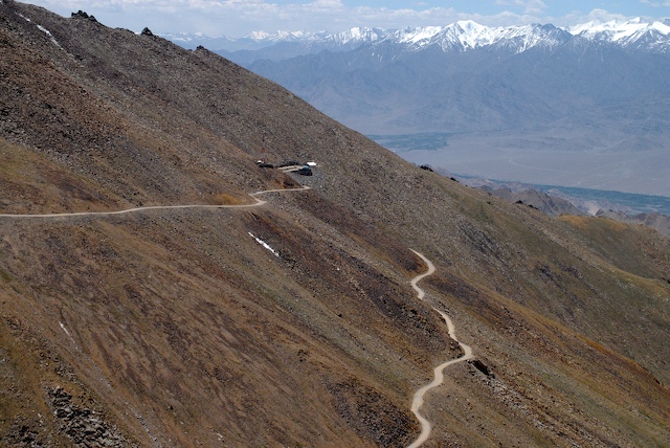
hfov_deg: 24.6
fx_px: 1537
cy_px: 224
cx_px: 335
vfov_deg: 16.6
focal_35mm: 82
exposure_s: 1/2500
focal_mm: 55
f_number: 6.3
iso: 800
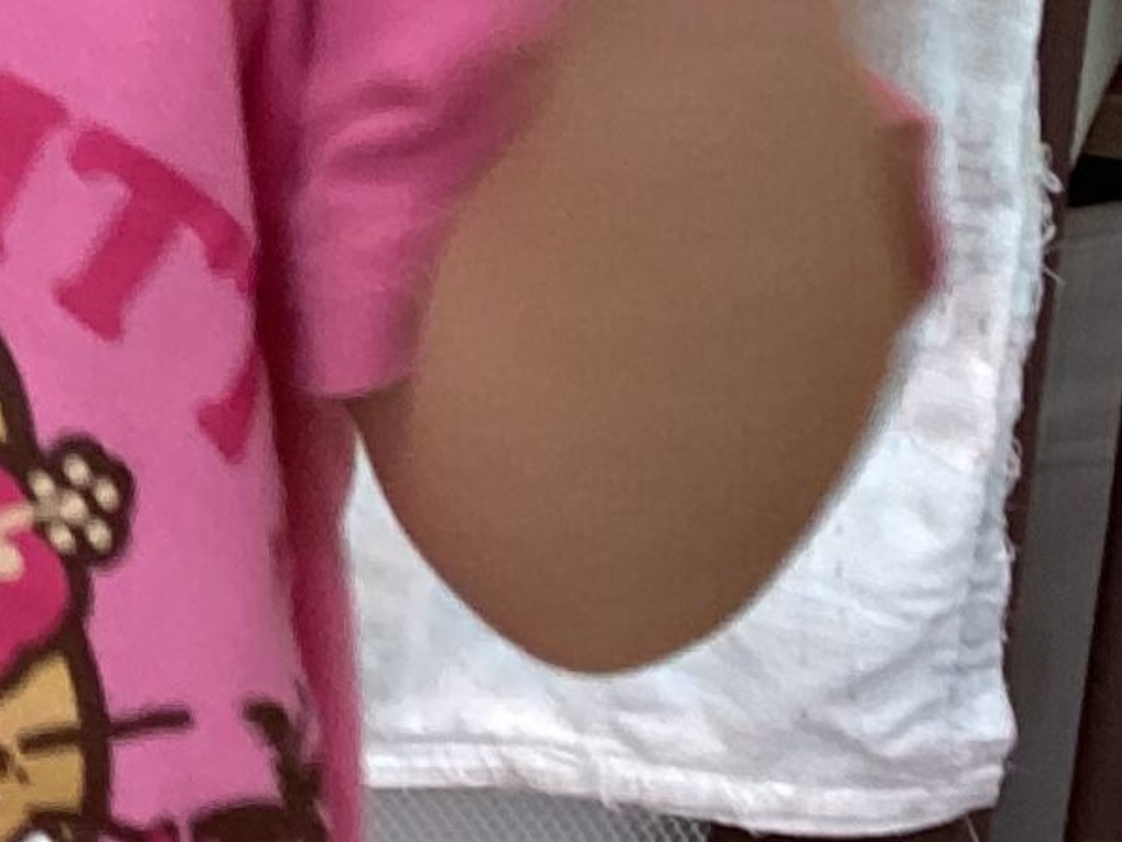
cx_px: -866
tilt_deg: -13.0
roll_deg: -2.0
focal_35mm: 133
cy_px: -812
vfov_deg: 10.3
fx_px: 4312
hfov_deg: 13.4
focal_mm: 3.3
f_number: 2.4
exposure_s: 1/50
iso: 64
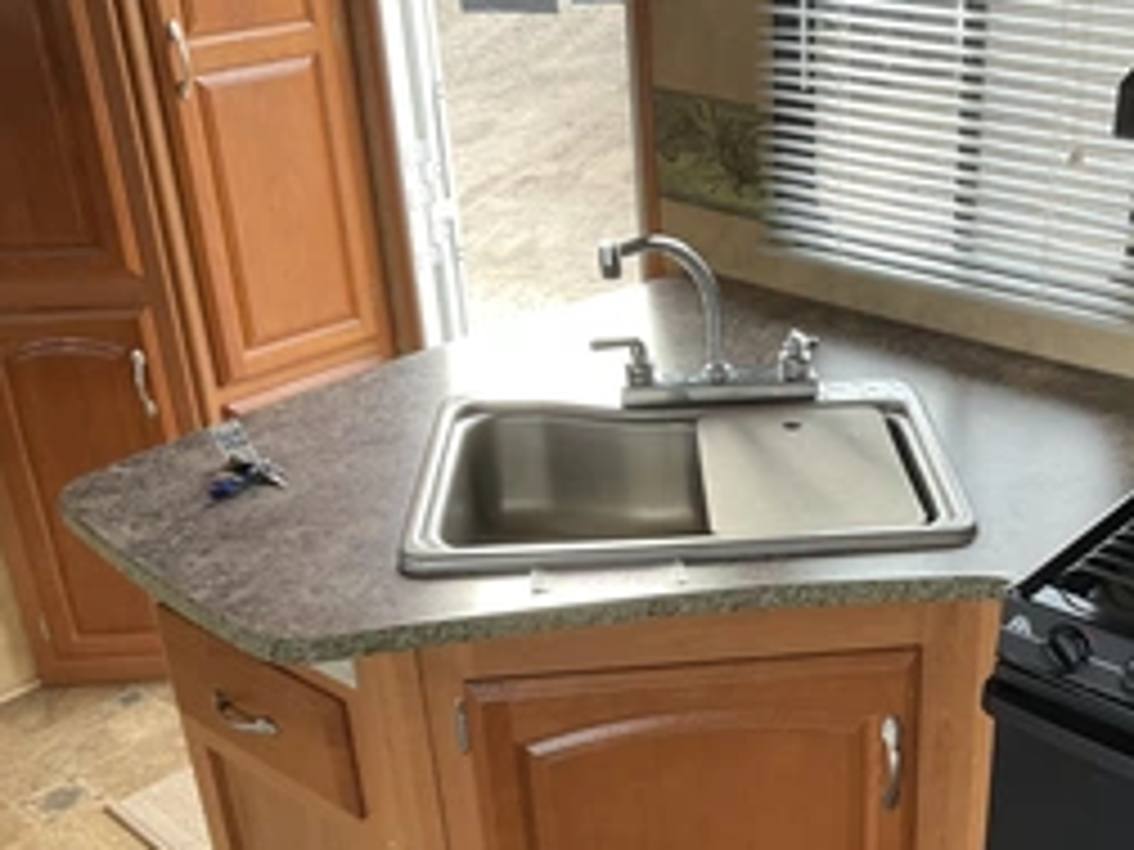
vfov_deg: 31.2
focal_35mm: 46
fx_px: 1507
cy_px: 598
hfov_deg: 40.1
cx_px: 846
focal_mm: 3
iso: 64
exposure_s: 1/63
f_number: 1.8
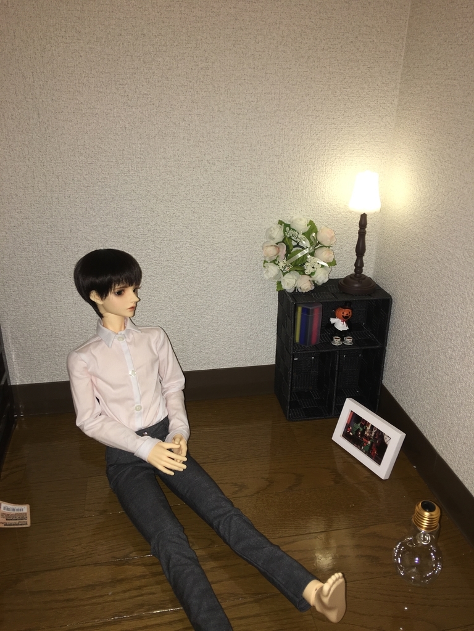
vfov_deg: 61.7
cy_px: 316
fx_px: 529
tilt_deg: -24.8
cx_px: 237
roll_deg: -0.9
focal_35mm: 29
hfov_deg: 48.2
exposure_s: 1/22
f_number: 2.2
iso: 25
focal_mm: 4.15
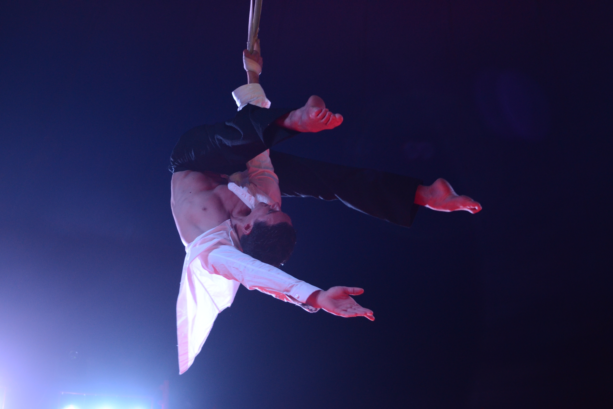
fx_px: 766
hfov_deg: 43.6
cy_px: 204
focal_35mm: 45
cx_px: 306
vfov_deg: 29.9
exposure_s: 1/50
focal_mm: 30
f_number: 4.5
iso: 800
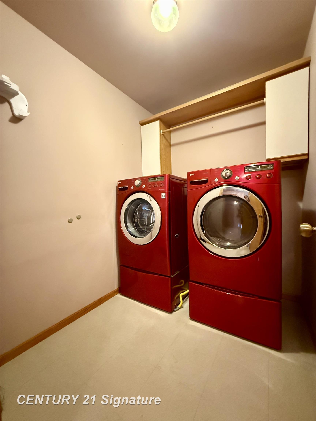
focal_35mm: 14
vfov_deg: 102.1
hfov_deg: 85.7
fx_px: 170
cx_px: 158
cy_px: 210
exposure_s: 1/30
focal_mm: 2.22
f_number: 2.2
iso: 2000
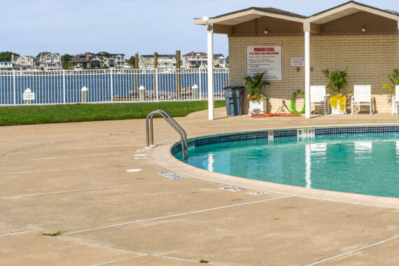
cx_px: 470
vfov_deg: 16.9
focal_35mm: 80
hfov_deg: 23.4
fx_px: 883
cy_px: 37
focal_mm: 22.2
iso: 100
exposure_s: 1/400
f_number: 10
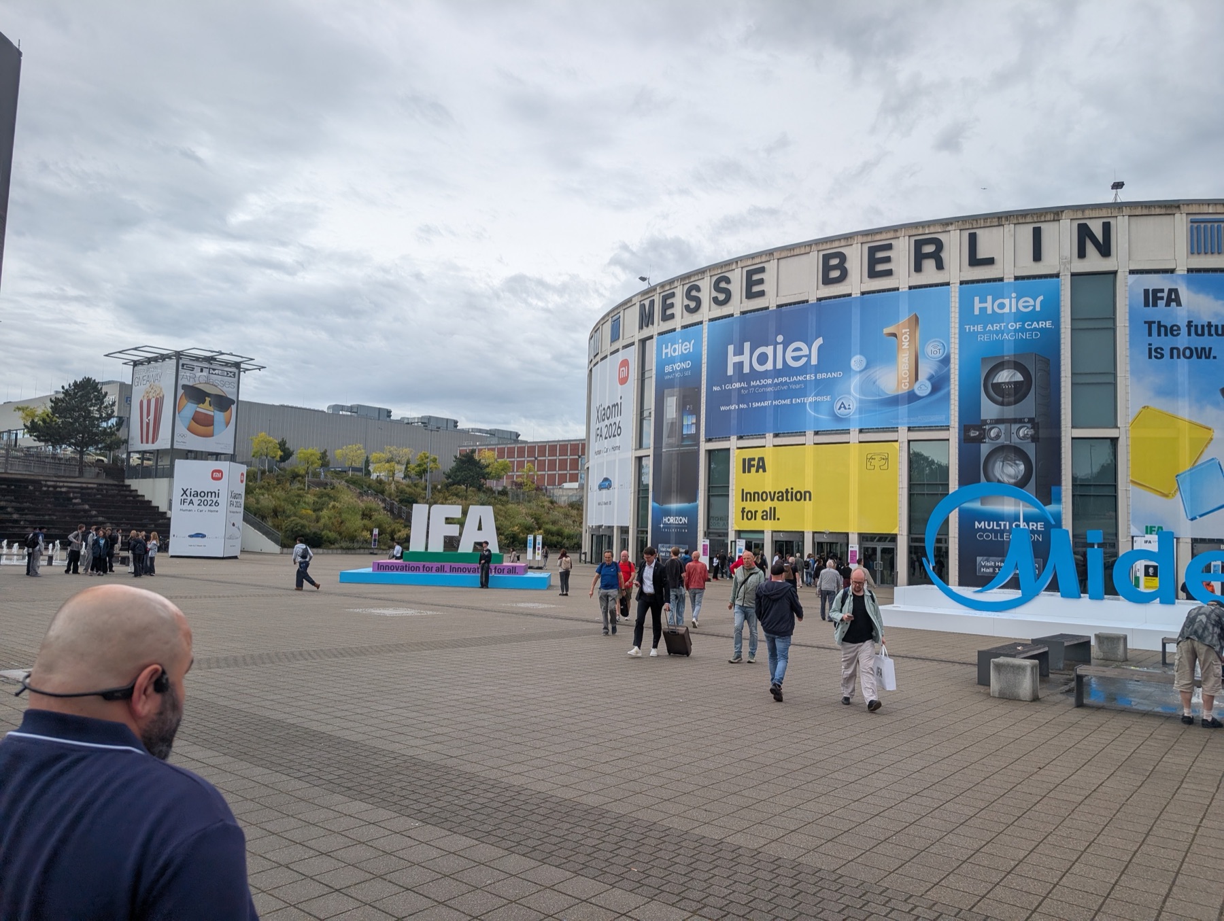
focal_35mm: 24
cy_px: 460
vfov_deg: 56.9
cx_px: 612
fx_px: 850
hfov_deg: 71.5
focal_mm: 6.9
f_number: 1.68
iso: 23
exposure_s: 1/782
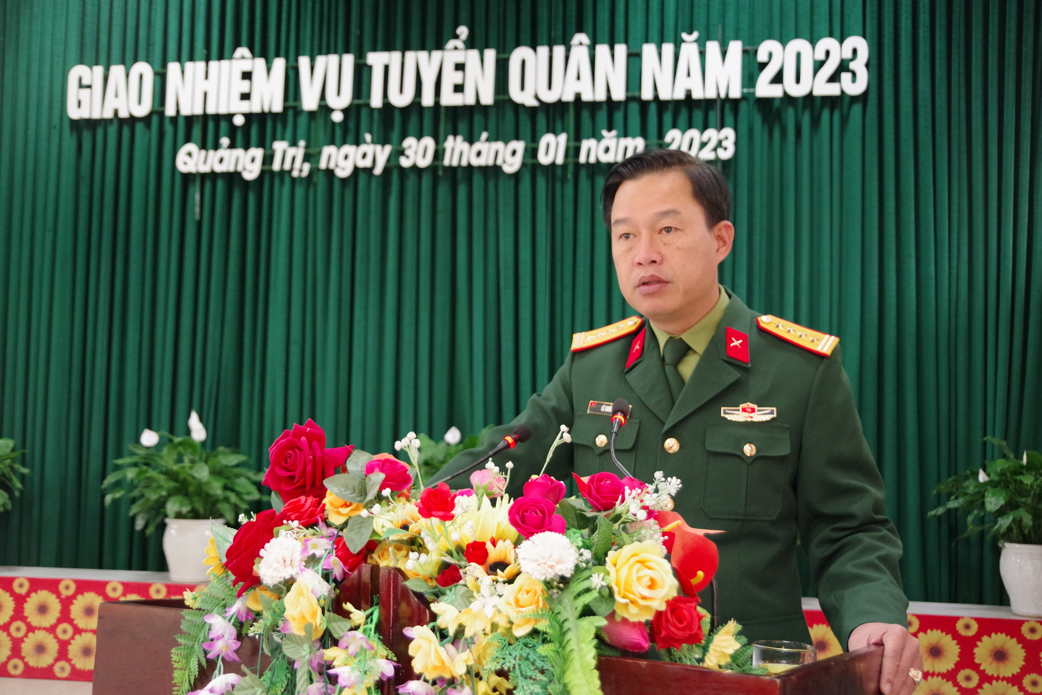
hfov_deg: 53.1
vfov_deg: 36.9
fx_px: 1042
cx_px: 521
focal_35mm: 36
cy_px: 348
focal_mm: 24
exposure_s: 1/50
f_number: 4
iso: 3200
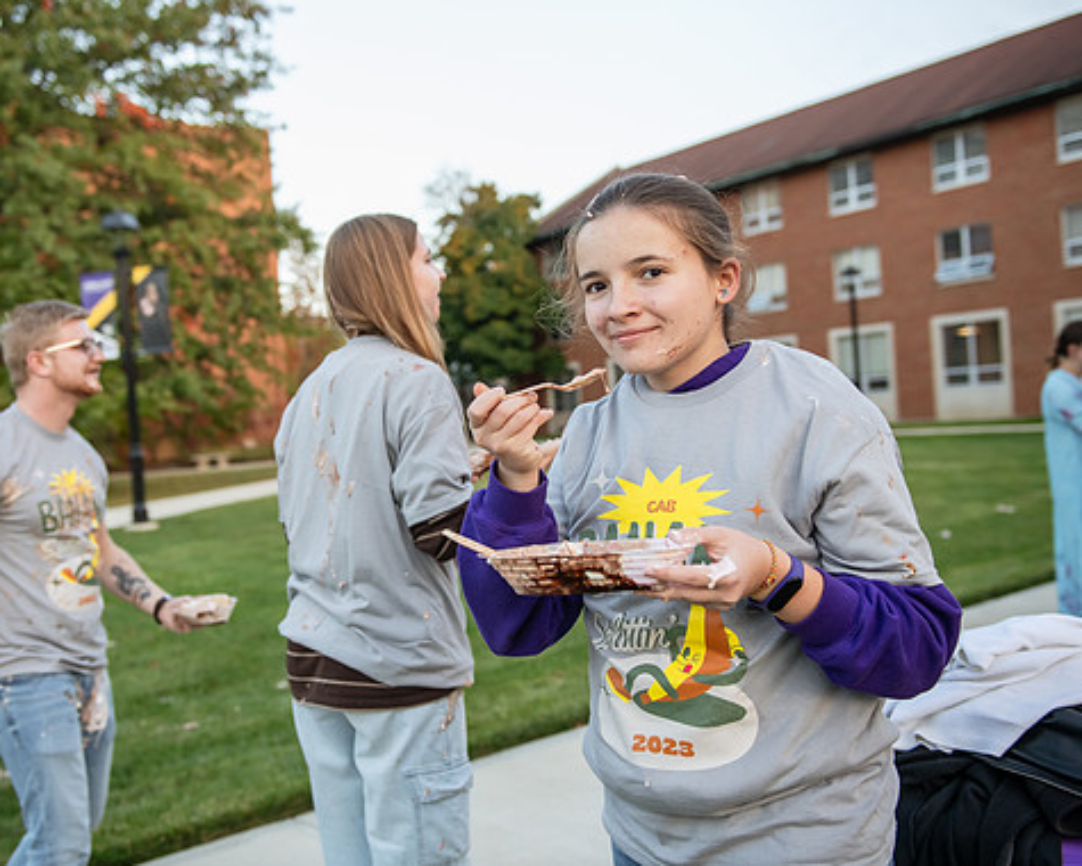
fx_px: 1249
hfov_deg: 46.8
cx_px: 483
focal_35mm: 39
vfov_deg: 38.2
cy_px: 427
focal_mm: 34
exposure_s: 1/320
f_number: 3.2
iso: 800
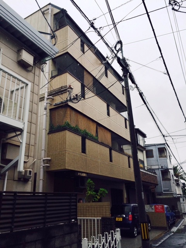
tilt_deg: +20.3
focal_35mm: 29
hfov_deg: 48.2
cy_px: 124
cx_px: 93
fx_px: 208
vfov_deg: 61.7
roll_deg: +1.4
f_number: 2.2
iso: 32
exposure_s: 1/1980
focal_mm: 4.15
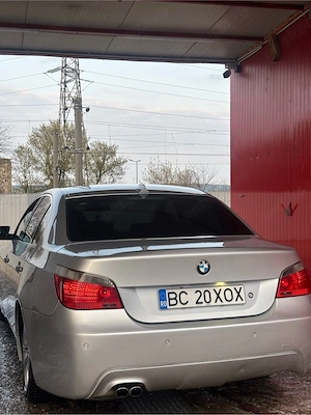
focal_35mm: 52
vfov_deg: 36.8
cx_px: 156
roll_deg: -0.3
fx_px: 623
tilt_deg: -1.3
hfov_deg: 28.0
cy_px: 208
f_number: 1.6
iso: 32
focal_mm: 5.96
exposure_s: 1/466
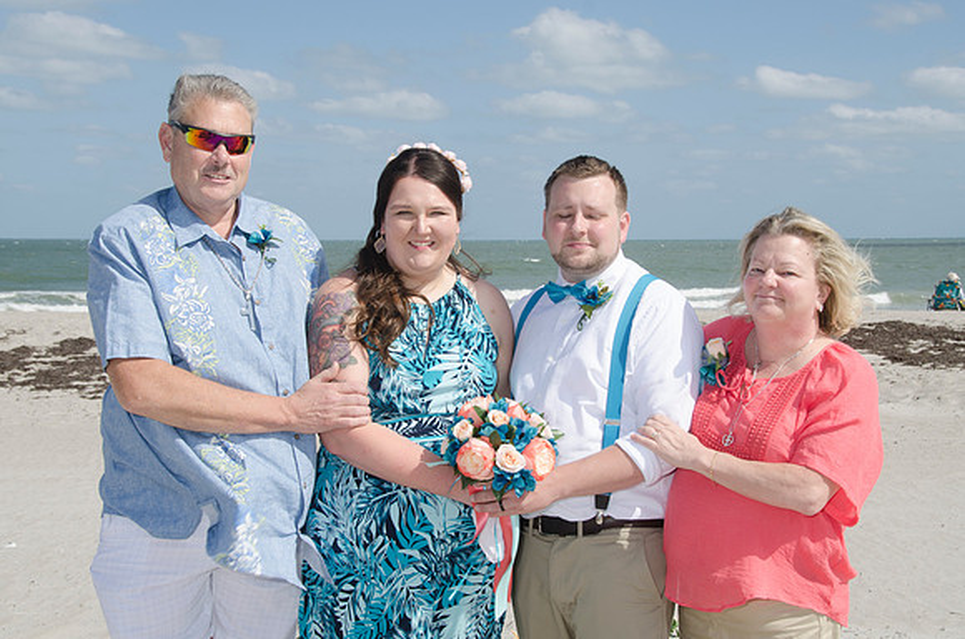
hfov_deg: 36.9
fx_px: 1444
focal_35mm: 54
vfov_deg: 24.9
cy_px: 320
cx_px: 482
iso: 100
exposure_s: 1/250
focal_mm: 36
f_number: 10
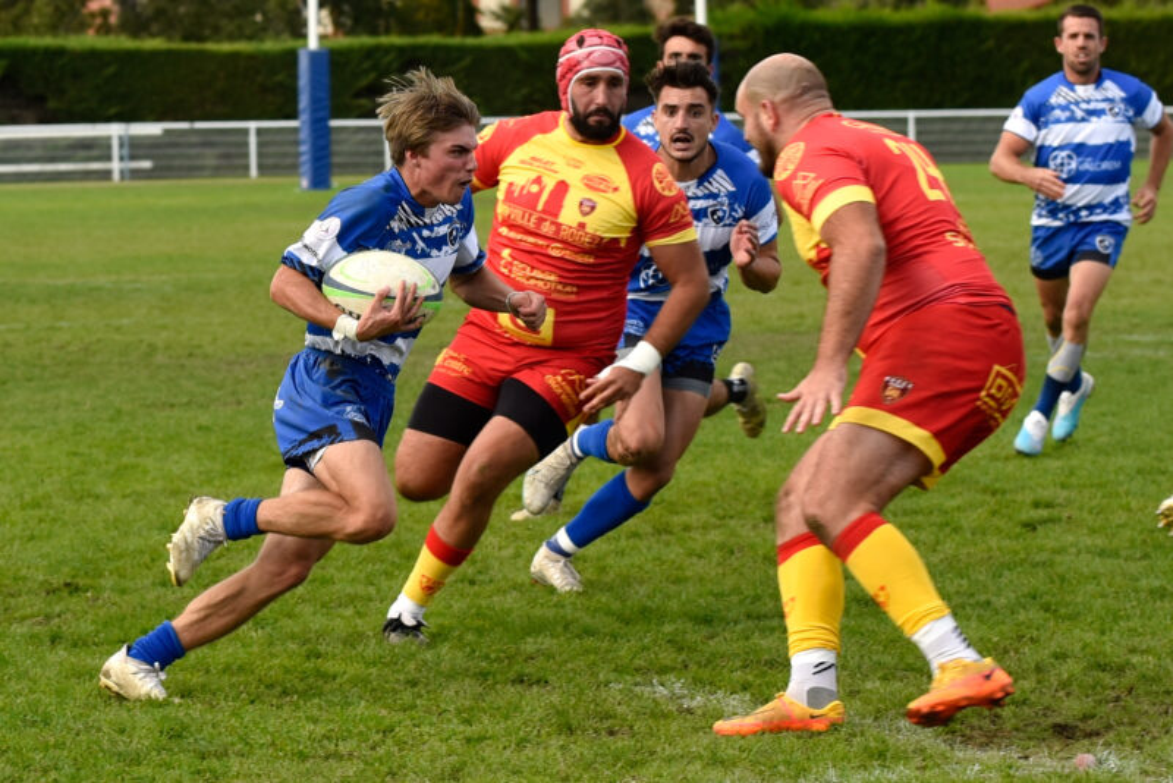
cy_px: 392
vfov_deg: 19.5
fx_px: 2282
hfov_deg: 28.8
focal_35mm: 70
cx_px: 586
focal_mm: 70
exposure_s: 1/800
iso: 160
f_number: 4
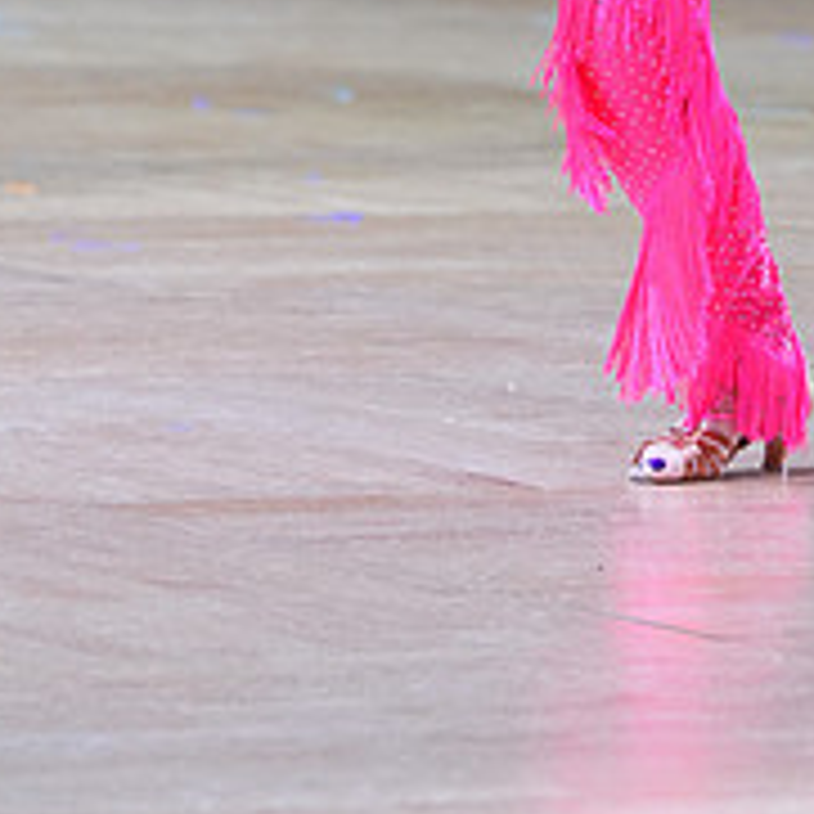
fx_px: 10668
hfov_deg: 4.4
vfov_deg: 4.3
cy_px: -387
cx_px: 803
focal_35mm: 401
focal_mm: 147
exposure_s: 1/400
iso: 3200
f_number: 5.6
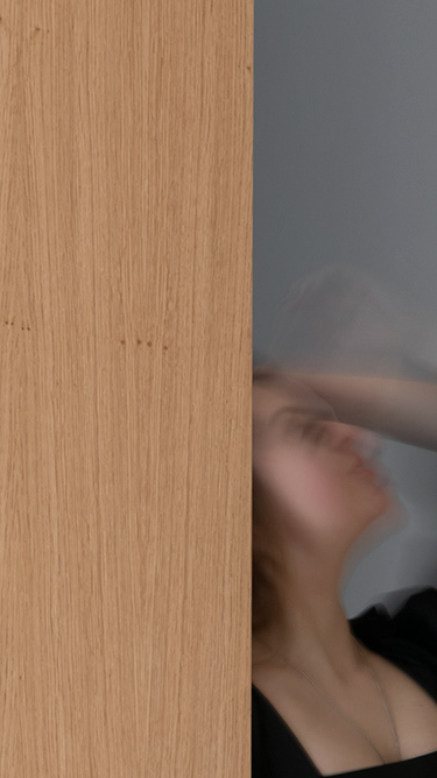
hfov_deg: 5.0
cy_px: 860
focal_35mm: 235
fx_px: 4848
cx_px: 1034
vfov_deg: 9.1
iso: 100
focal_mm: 52
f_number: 9
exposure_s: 1
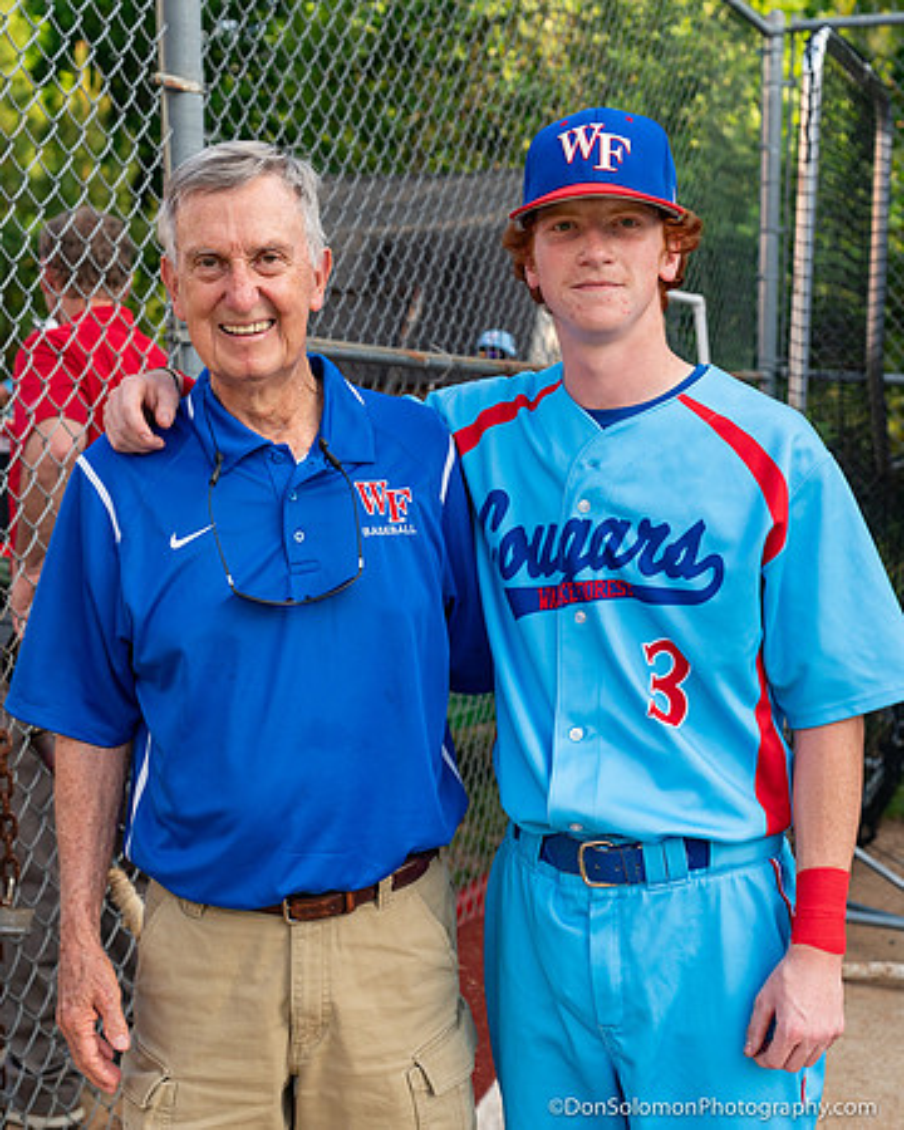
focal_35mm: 49
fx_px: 1648
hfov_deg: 30.7
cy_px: 565
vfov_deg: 37.9
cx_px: 430
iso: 800
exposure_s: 1/1250
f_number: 3.5
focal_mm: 35
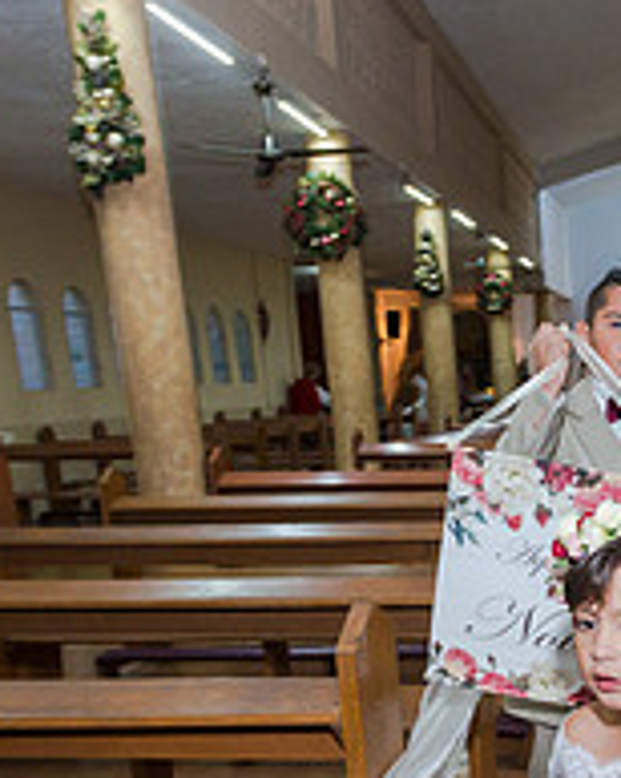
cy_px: 772
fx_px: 1104
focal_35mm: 48
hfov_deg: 28.8
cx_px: 665
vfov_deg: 35.3
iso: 1600
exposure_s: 1/100
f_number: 3.5
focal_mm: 17
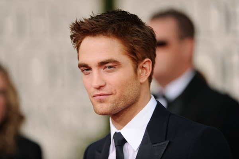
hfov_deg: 6.9
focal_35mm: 300
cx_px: 120
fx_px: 1992
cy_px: 80
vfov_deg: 4.6
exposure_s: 1/1250
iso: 400
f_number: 2.8
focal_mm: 300
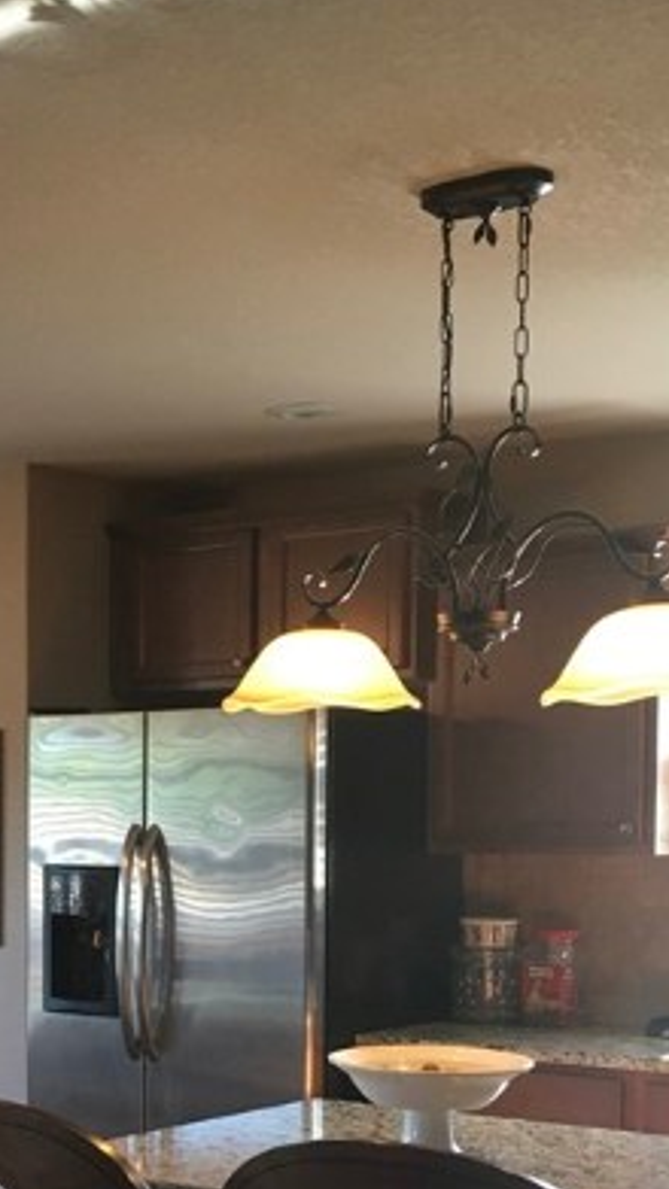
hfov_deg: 18.7
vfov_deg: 33.0
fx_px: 1955
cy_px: 931
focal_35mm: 62
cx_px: -55
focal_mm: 4.15
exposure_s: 1/30
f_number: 2.2
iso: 80
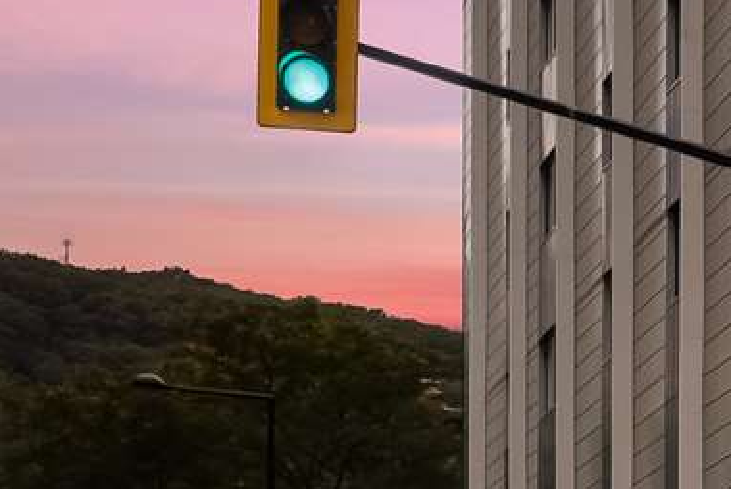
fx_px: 2886
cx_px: 1410
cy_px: 206
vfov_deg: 9.7
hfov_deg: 12.8
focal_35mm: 142
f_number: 8
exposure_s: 1/60
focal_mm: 24
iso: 320
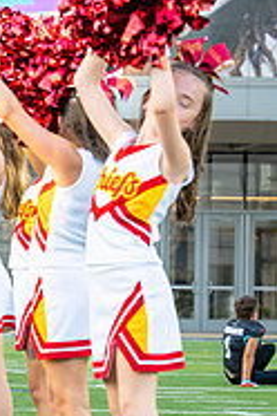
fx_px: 3035
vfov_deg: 7.8
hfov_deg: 5.1
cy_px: 294
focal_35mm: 263
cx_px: -322
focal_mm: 65.5
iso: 1000
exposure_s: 1/1250
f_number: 3.5
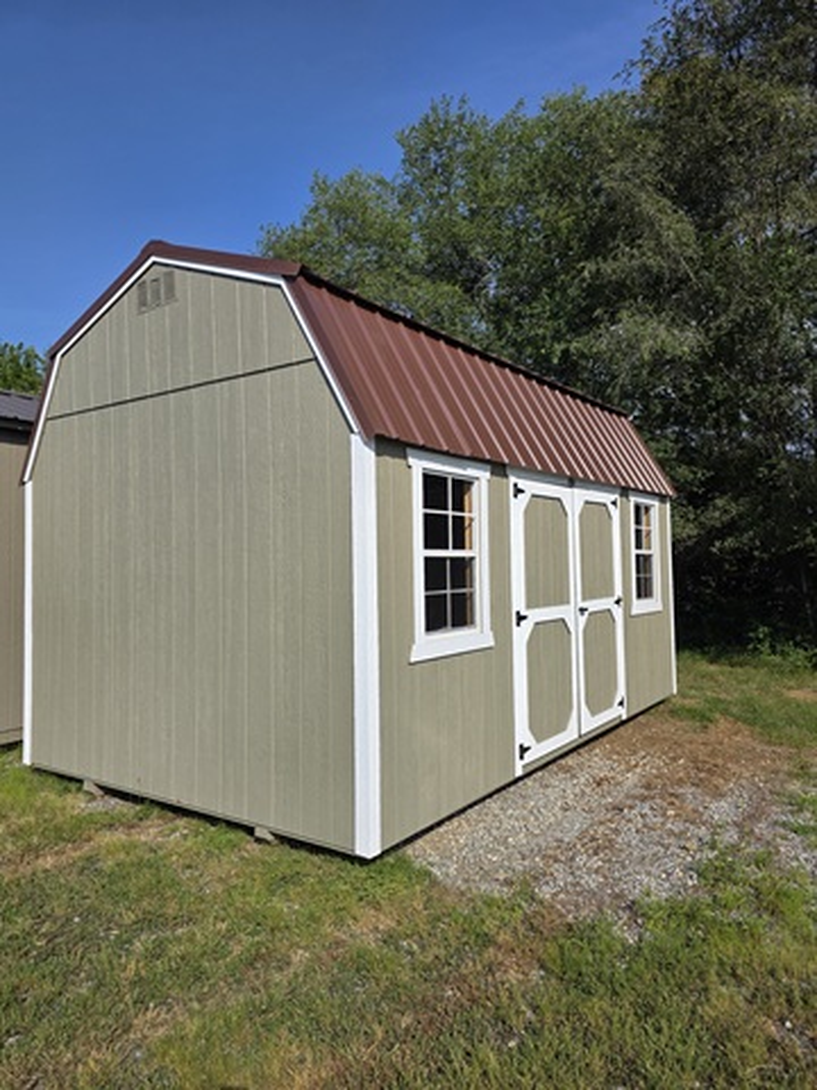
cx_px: 408
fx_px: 724
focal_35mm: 23
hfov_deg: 58.9
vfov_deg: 73.9
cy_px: 545
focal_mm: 6.3
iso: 80
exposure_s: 1/7061
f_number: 1.7
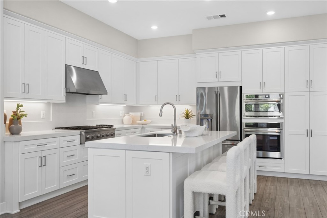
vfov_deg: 42.3
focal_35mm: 31
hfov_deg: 60.3
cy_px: 109
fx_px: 281
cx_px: 164
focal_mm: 31
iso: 200
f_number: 9
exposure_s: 1/6
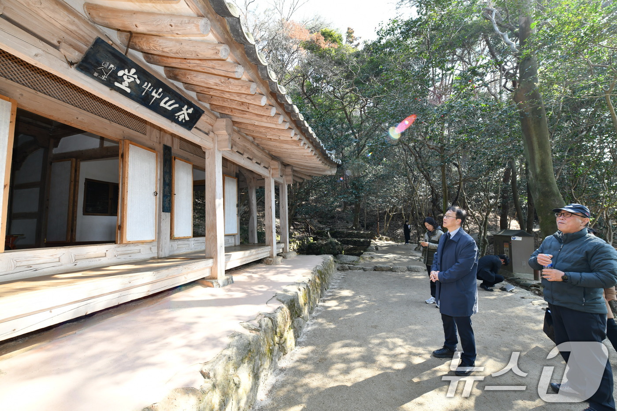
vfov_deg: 81.2
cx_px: 308
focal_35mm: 14
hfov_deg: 104.3
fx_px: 240
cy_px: 206
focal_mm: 14
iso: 400
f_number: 6.3
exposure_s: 1/125
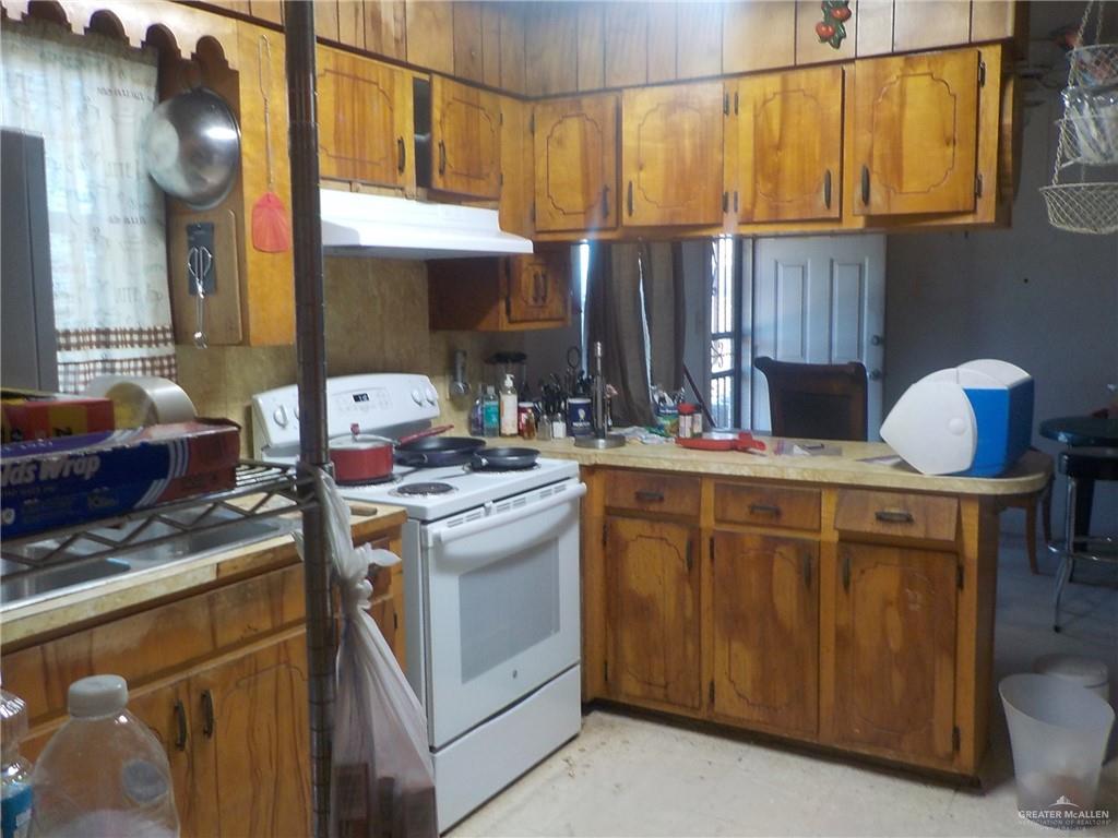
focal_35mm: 30
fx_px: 969
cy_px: 419
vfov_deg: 46.8
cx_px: 559
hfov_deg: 60.0
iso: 200
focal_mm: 4.1
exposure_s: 1/30
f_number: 3.3
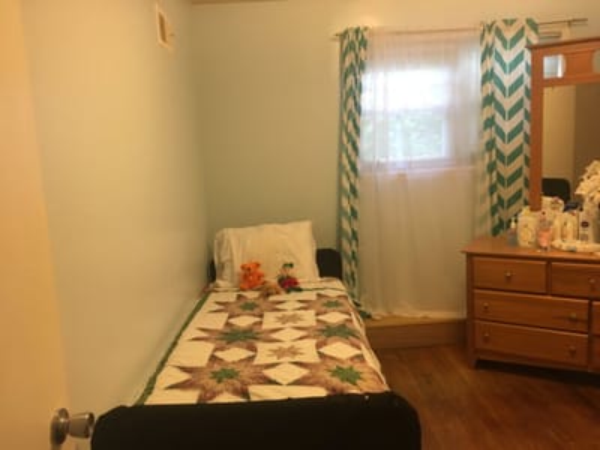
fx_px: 503
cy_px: 225
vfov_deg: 48.2
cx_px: 300
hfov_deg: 61.7
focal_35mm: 29
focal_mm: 4.15
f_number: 2.2
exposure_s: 1/30
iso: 125
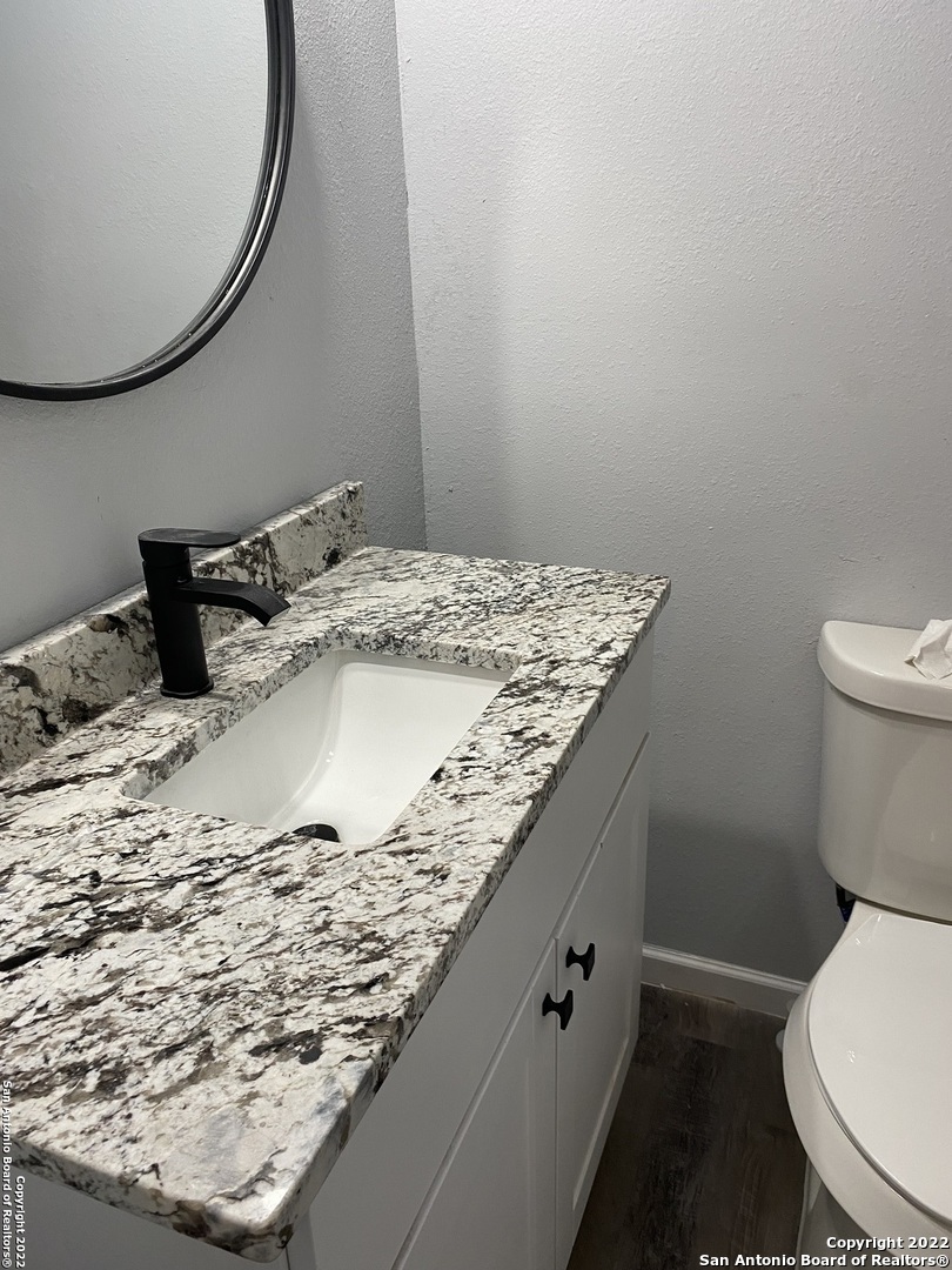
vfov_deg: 67.3
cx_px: 476
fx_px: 953
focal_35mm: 26
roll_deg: +1.8
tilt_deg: -21.0
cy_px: 635
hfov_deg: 53.1
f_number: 1.8
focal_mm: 4.25
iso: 80
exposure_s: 1/60
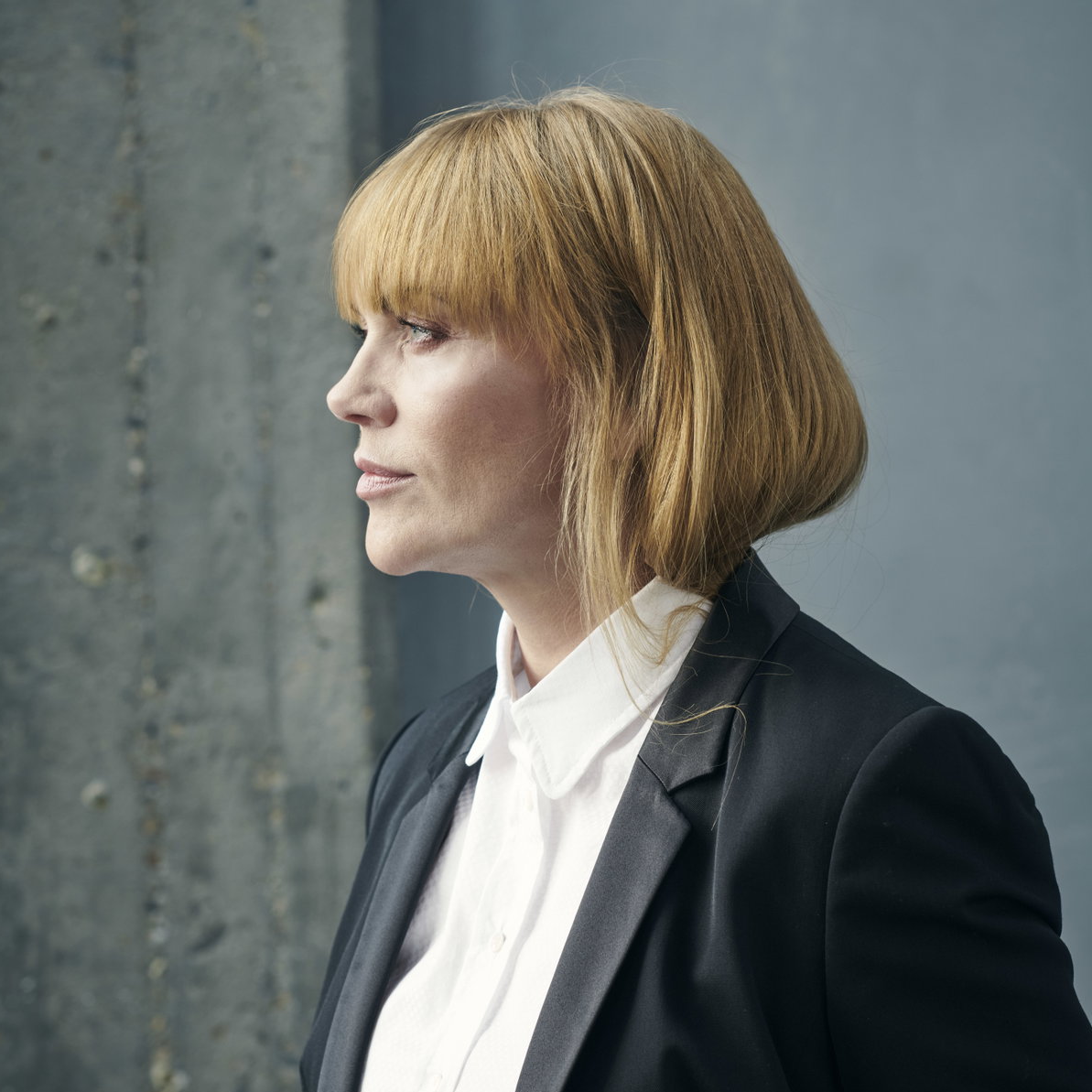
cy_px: 553
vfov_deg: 16.0
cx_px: 544
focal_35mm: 109
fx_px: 3890
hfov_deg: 16.0
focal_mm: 85
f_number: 5
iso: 400
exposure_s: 1/80
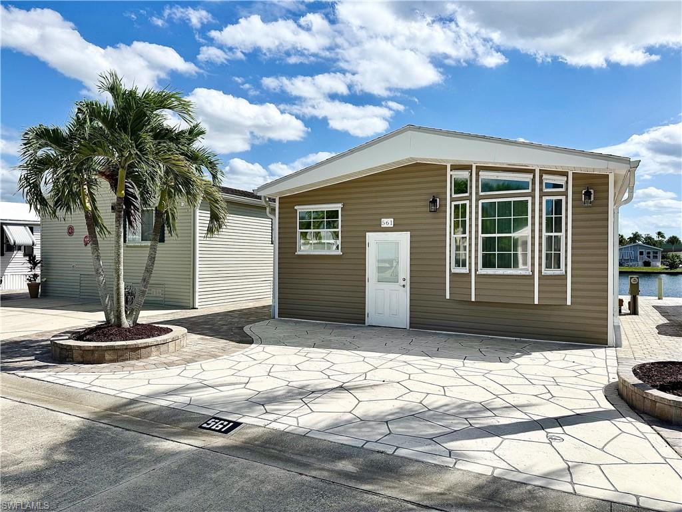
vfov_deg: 56.8
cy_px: 256
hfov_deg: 71.6
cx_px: 341
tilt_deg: +0.0
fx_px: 473
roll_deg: -0.5
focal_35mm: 24
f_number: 1.78
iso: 80
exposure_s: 1/10309
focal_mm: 6.76
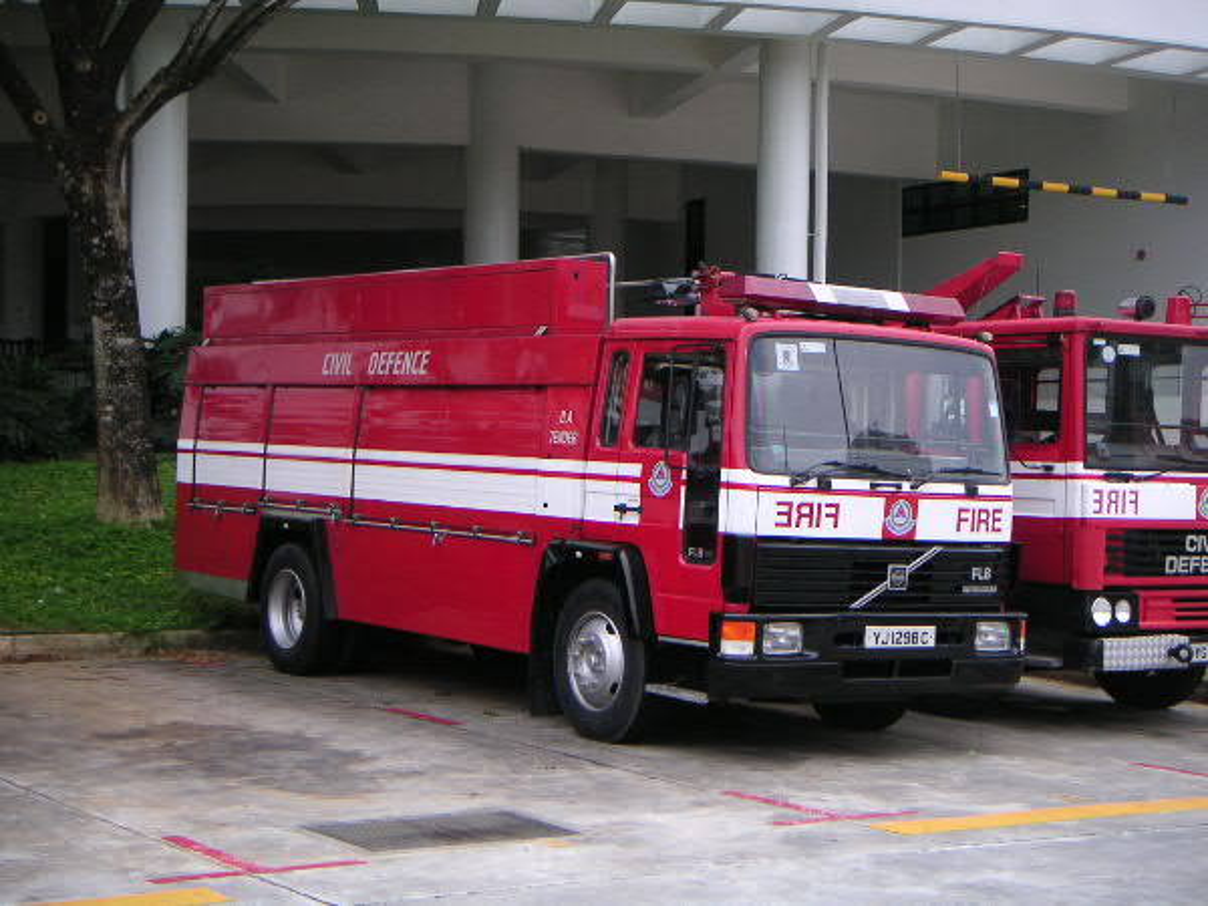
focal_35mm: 60
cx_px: 604
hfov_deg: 32.2
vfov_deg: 24.4
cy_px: 453
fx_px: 2094
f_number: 3
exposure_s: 1/350
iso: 50
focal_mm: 9.3
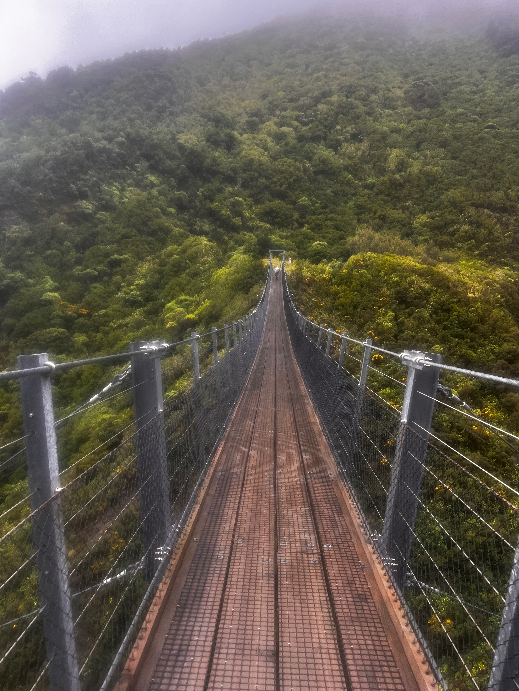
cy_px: 346
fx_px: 520
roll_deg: -1.6
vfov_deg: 67.3
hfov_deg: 53.1
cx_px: 260
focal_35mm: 26
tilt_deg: -7.6
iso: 100
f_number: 1.6
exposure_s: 1/122
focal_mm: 5.1
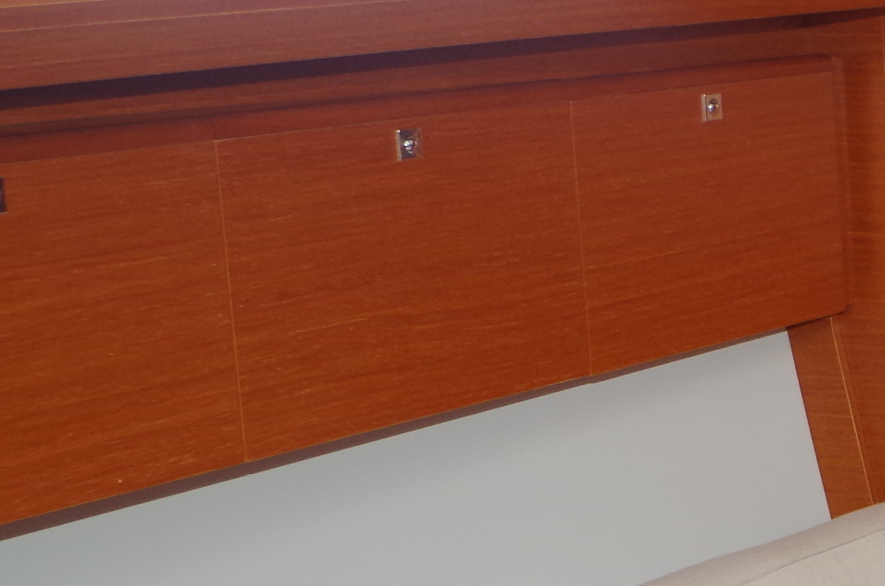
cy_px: 513
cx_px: 1358
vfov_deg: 13.1
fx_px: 2527
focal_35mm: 103
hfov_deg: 17.7
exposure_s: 1/100
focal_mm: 18
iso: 400
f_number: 3.5
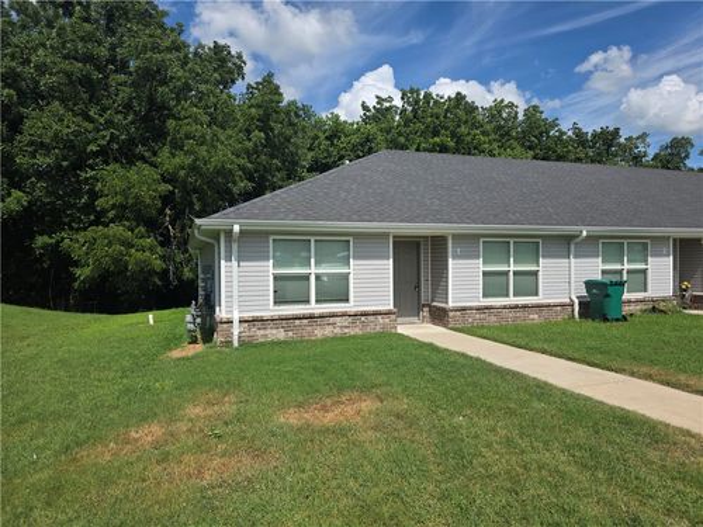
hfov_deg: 73.9
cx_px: 352
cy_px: 264
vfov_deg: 58.9
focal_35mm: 23
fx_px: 467
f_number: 1.7
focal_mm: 6.3
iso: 80
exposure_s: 1/7333
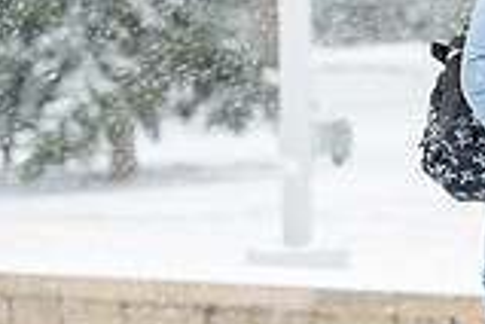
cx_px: 851
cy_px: -151
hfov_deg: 4.7
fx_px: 5900
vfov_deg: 3.1
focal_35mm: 438
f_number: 5.6
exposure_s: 1/400
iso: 500
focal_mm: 120
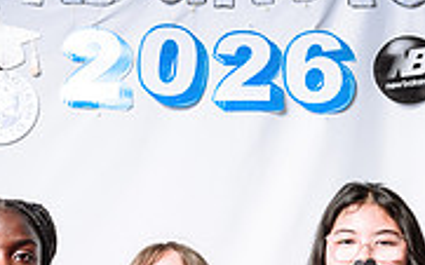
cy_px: 303
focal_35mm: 93
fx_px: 1077
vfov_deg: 13.7
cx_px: 311
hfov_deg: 22.2
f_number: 4.5
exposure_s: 1/200
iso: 80
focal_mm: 27.5
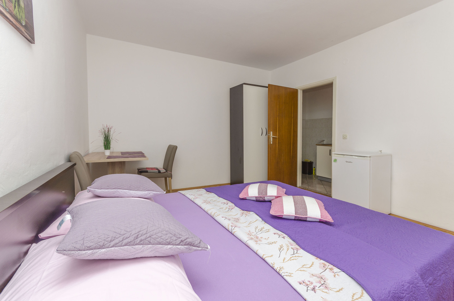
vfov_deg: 77.1
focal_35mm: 15
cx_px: 227
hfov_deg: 100.5
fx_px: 189
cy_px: 150
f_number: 9
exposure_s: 1/100
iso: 100
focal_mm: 10
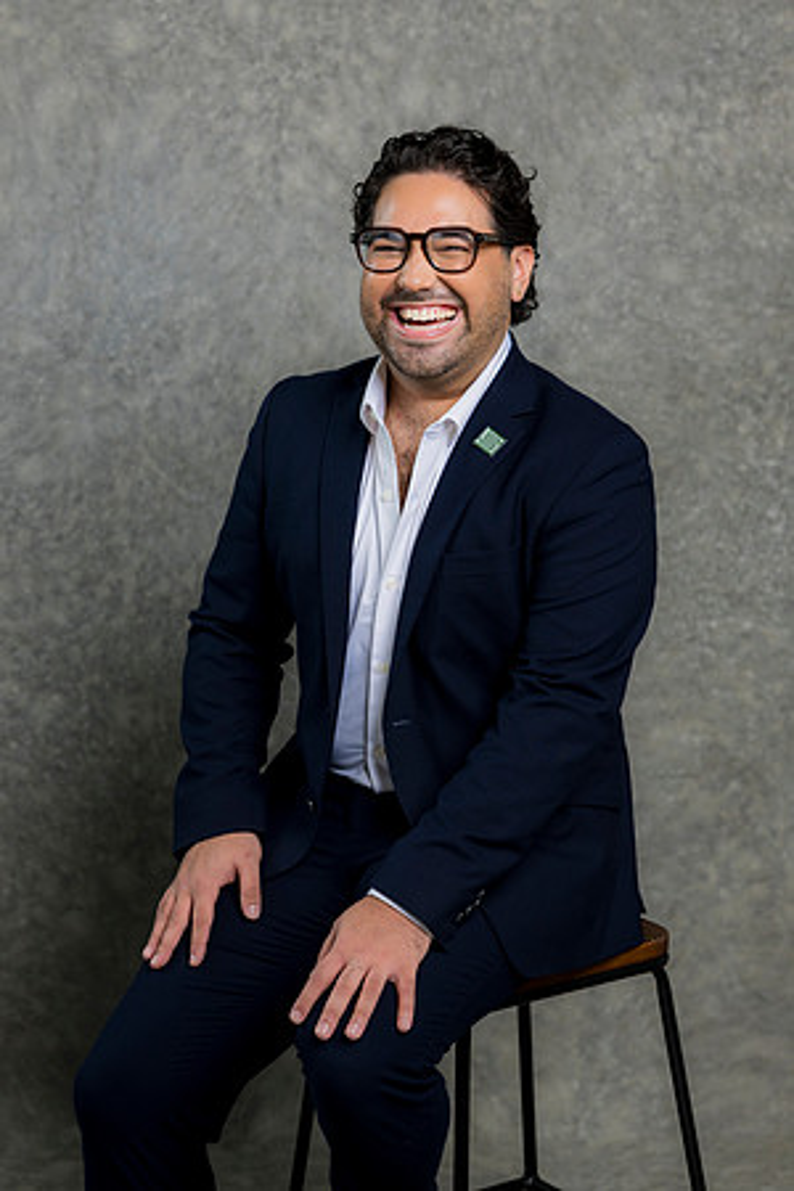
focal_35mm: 85
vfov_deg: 23.9
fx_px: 2812
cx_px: 397
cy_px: 596
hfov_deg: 16.1
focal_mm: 85
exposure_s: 1/200
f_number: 5
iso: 125
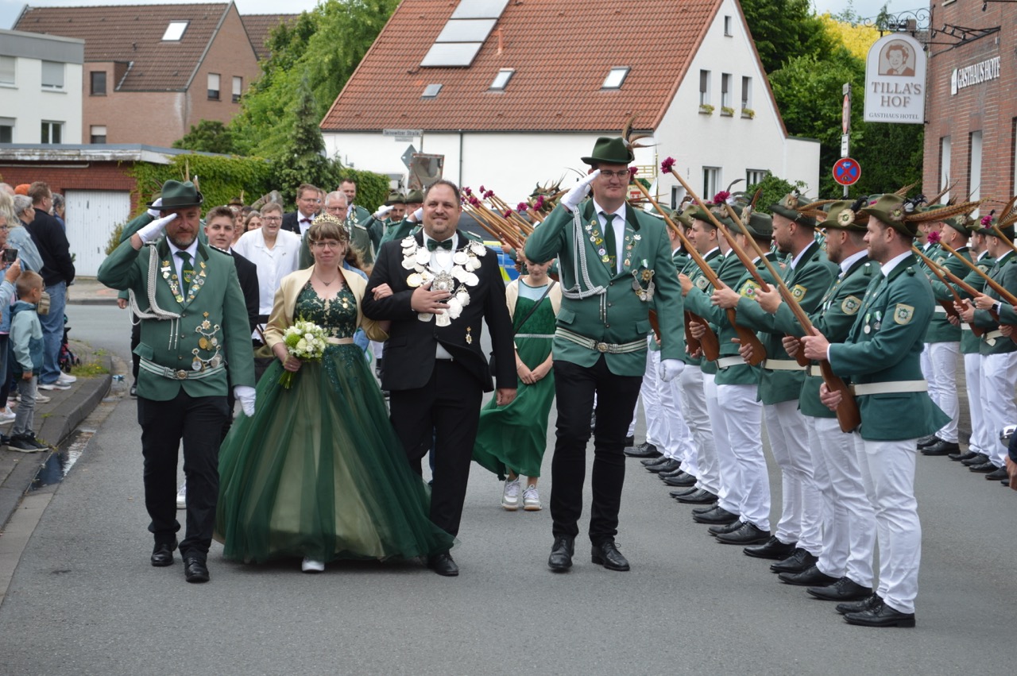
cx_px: 508
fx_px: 2201
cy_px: 338
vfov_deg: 17.5
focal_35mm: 78
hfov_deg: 26.0
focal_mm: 52
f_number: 5.6
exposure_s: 1/125
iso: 100
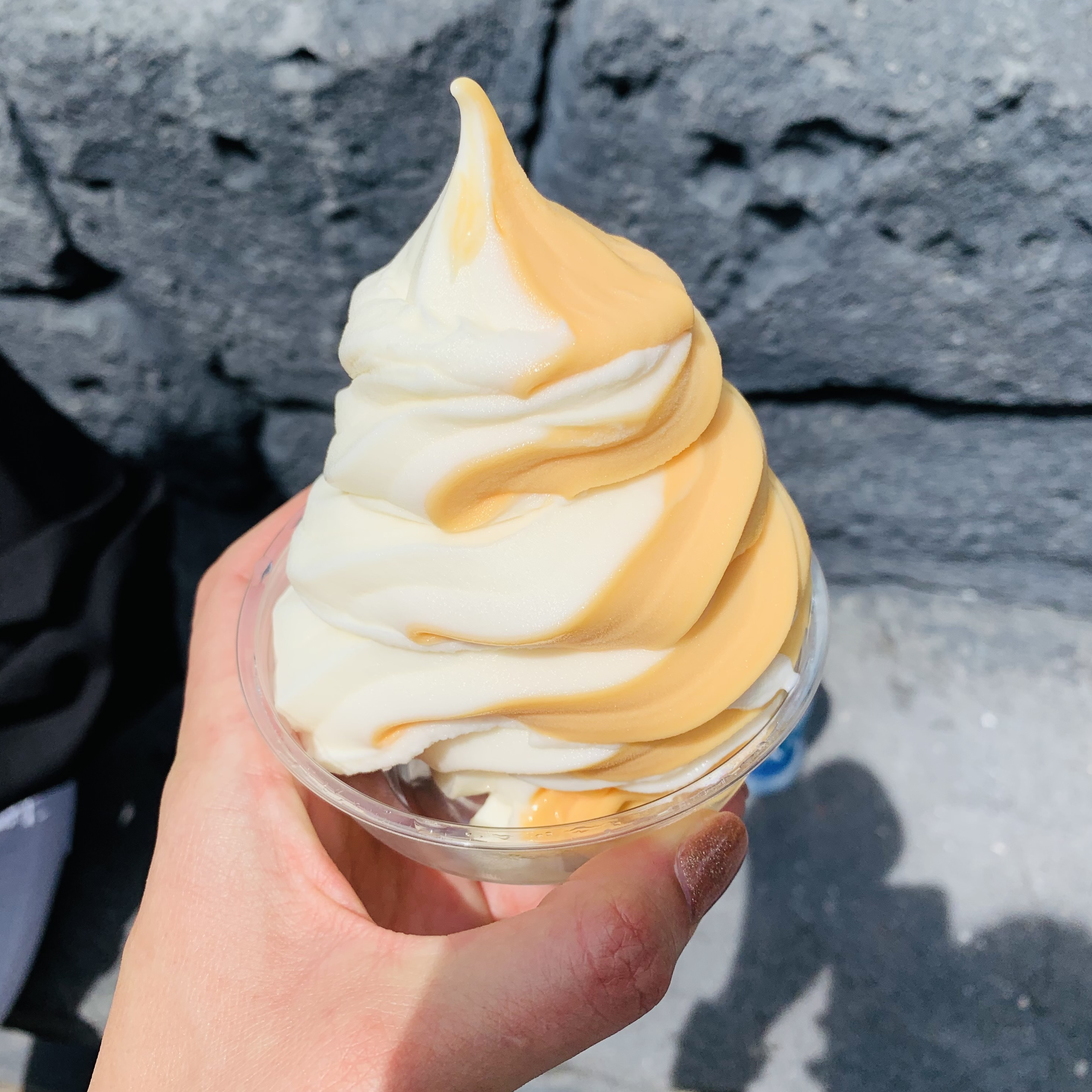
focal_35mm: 31
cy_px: 496
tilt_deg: -50.0
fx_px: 1106
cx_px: 542
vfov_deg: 52.5
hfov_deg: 52.5
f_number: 1.8
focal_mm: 4.25
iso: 25
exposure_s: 1/3650
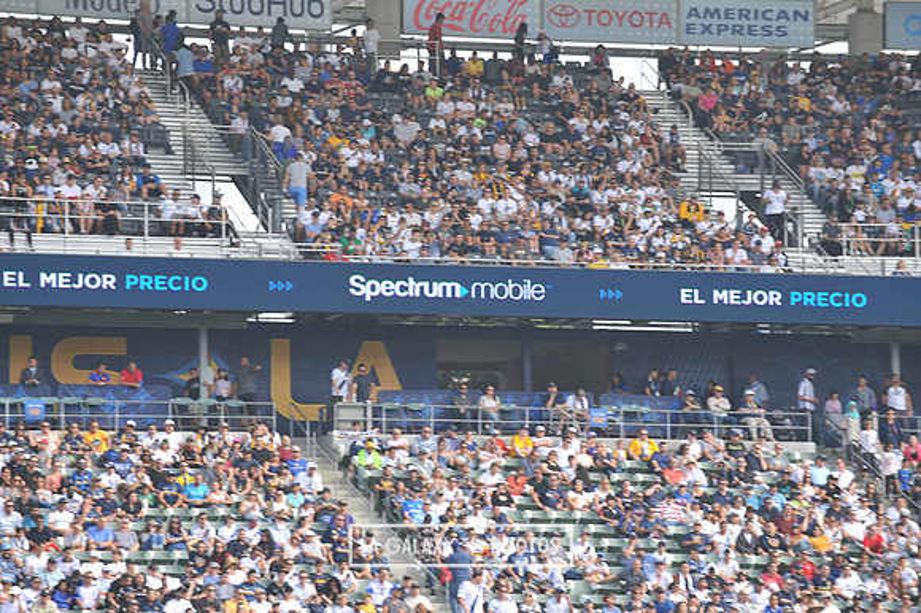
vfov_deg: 6.9
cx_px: 460
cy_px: 306
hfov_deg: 10.3
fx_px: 5114
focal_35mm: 200
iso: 200
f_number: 7.1
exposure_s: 1/200
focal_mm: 200
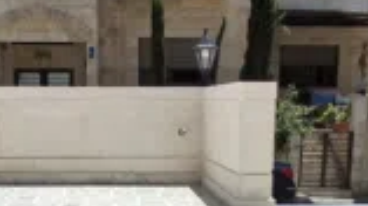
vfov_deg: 16.0
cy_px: 272
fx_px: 692
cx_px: 145
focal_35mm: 71
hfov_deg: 29.7
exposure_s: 1/2933
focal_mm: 1.64
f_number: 2.2
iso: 40
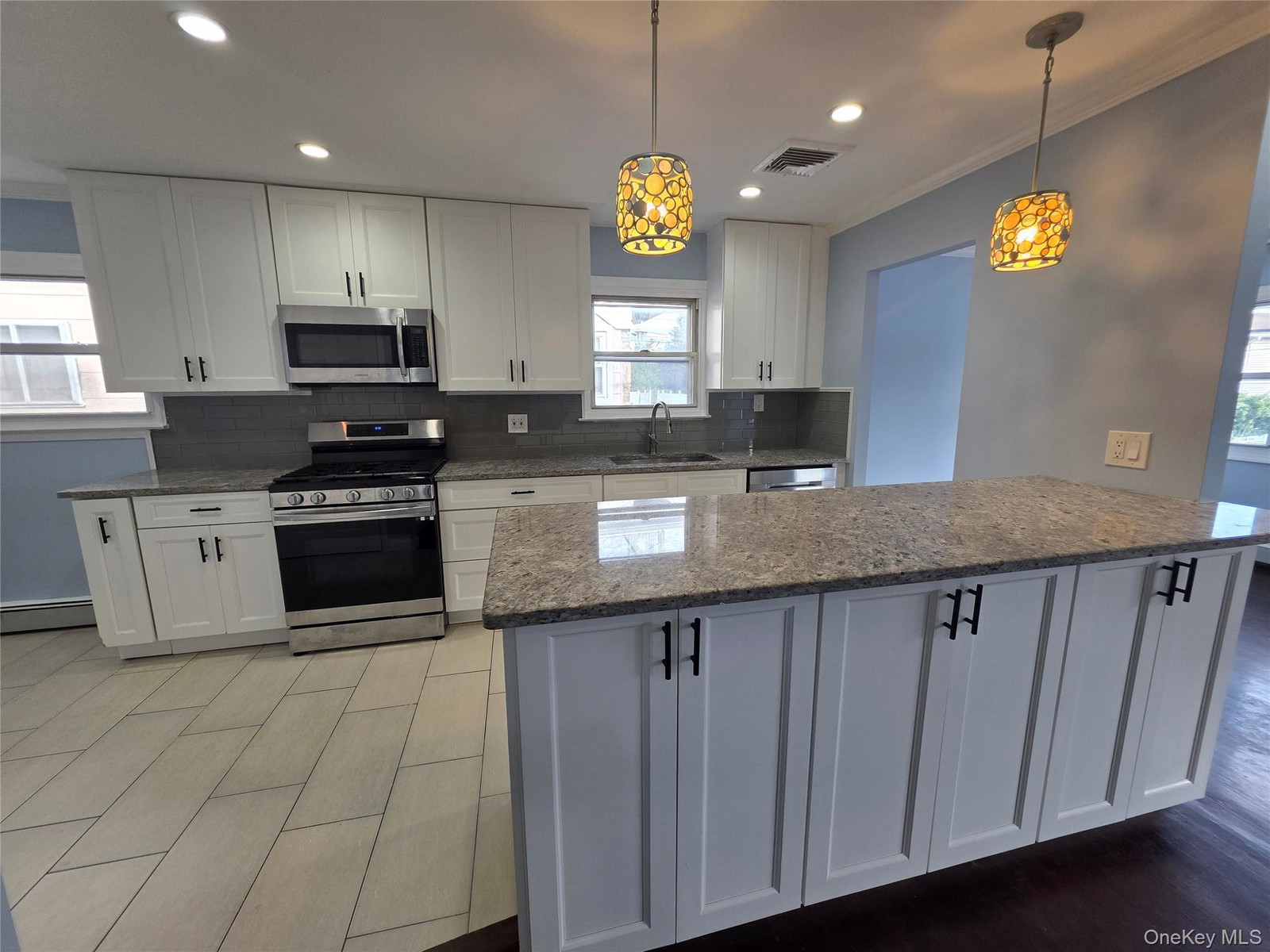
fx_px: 477
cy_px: 476
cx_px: 635
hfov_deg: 106.2
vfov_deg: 89.9
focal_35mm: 13
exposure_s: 1/120
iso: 80
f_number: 1.9
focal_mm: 2.2
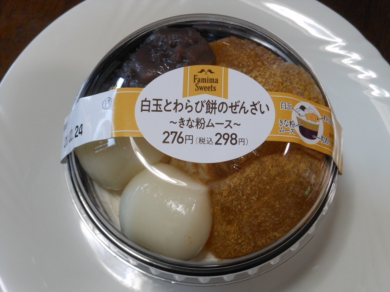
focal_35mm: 63
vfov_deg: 23.3
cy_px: 146
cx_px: 195
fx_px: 710
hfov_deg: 30.7
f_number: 5
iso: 250
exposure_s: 1/30
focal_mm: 11.2
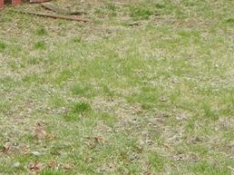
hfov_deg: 14.3
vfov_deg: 11.0
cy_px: 67
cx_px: -21
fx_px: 912
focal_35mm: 135
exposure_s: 1/282
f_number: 3.6
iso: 160
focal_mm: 6.2
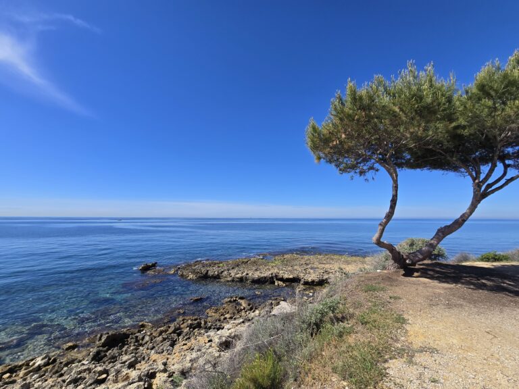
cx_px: 260
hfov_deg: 106.2
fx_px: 195
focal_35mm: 13
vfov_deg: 89.9
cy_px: 194
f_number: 2.2
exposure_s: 1/2805
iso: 50
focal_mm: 2.2
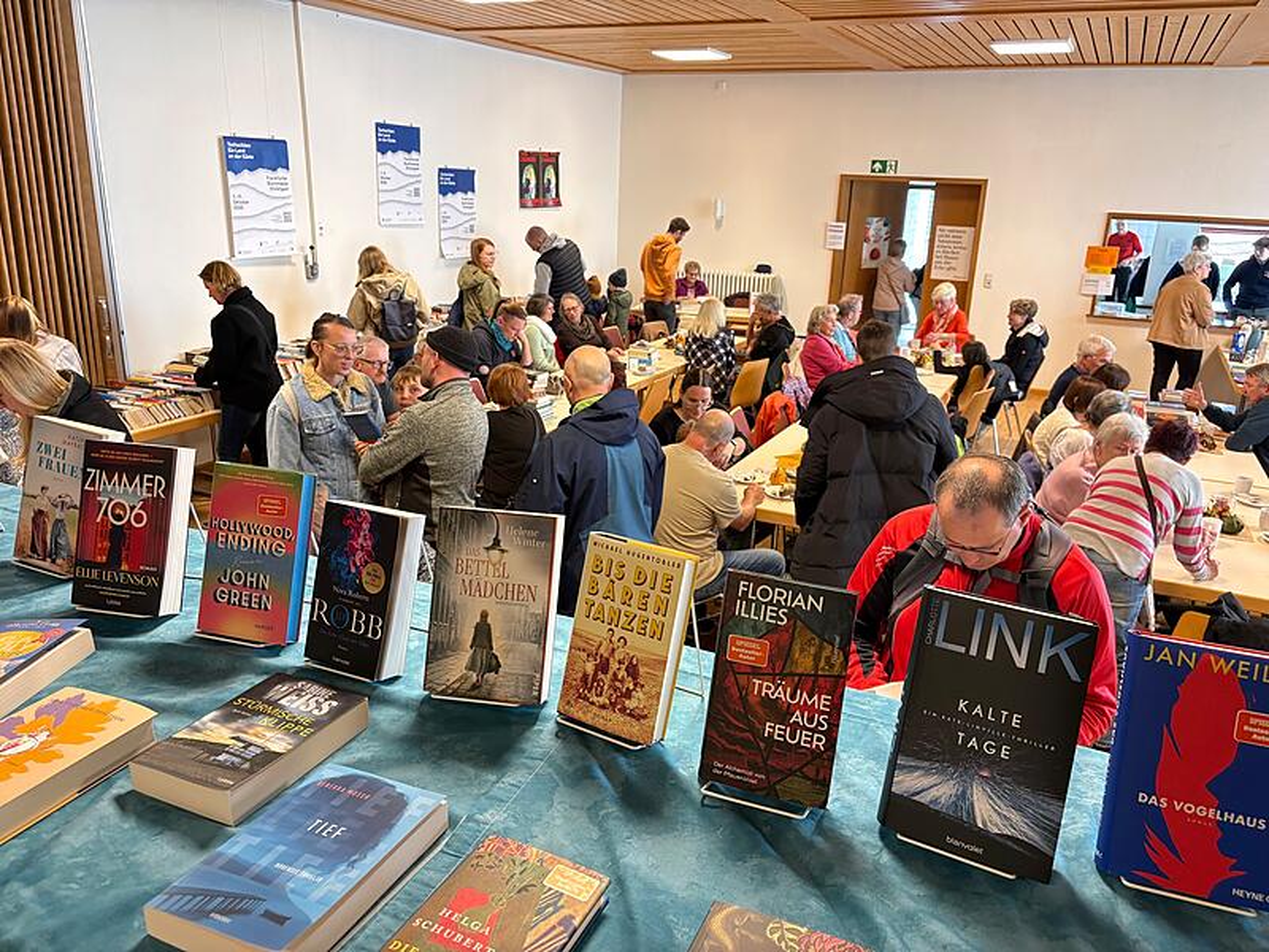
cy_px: 476
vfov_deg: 53.1
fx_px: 953
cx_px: 634
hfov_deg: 67.3
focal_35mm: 26
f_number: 1.6
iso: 125
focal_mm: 5.96
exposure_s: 1/50
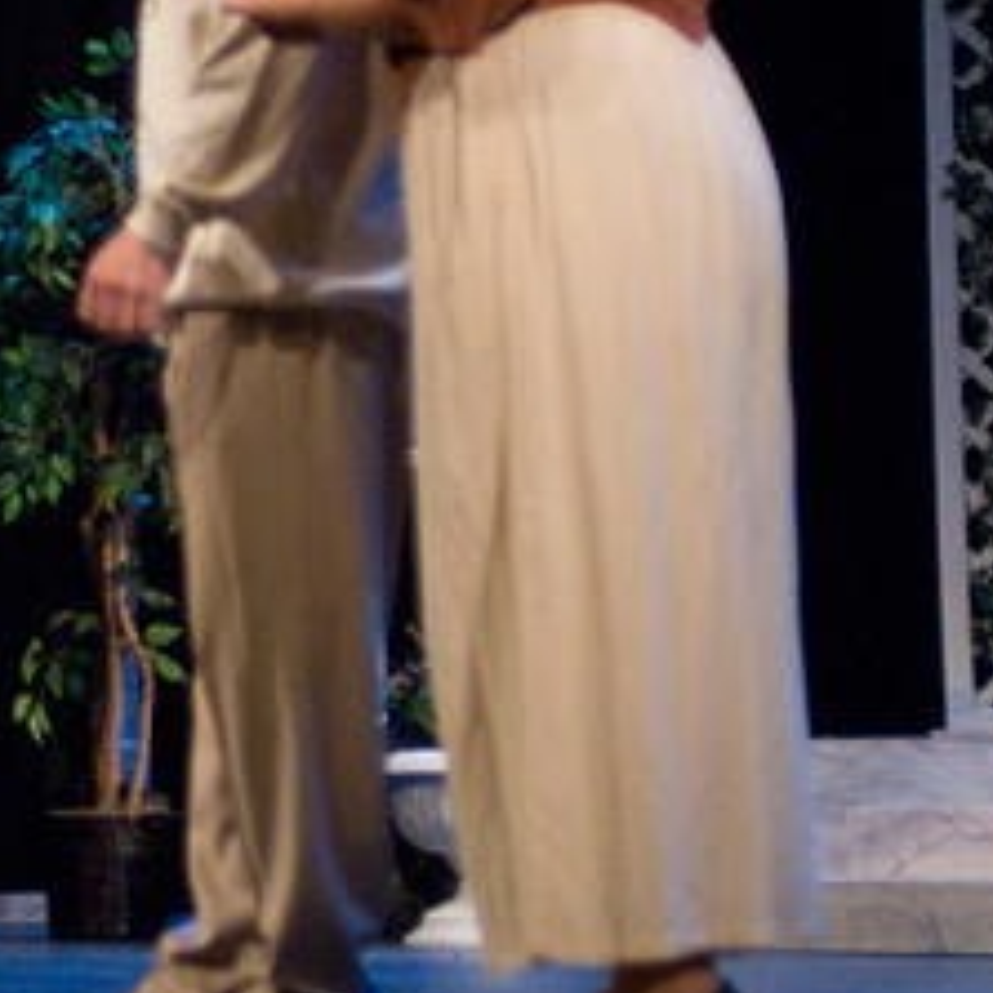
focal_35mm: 159
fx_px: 5160
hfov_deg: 10.9
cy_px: 142
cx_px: -71
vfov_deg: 10.9
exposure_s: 1/30
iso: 1600
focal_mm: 48
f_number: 2.8
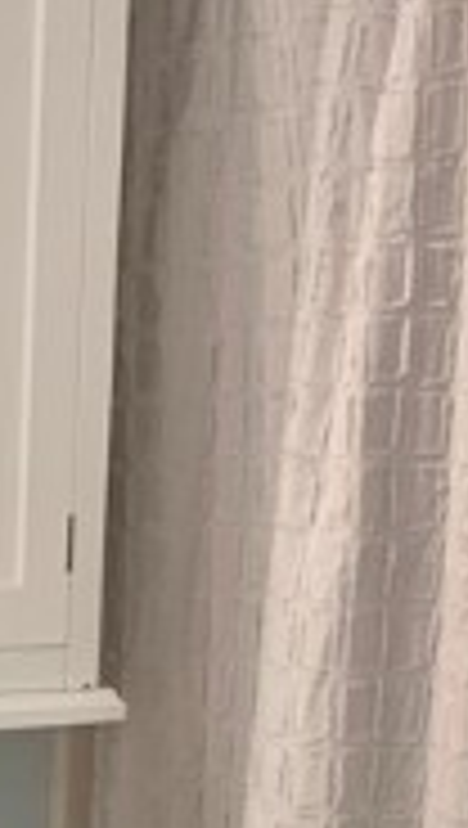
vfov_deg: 16.2
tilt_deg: -17.1
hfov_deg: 10.0
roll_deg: +0.4
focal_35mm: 118
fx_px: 2594
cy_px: 1318
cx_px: -230
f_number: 1.8
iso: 125
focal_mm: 4.25
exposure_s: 1/60
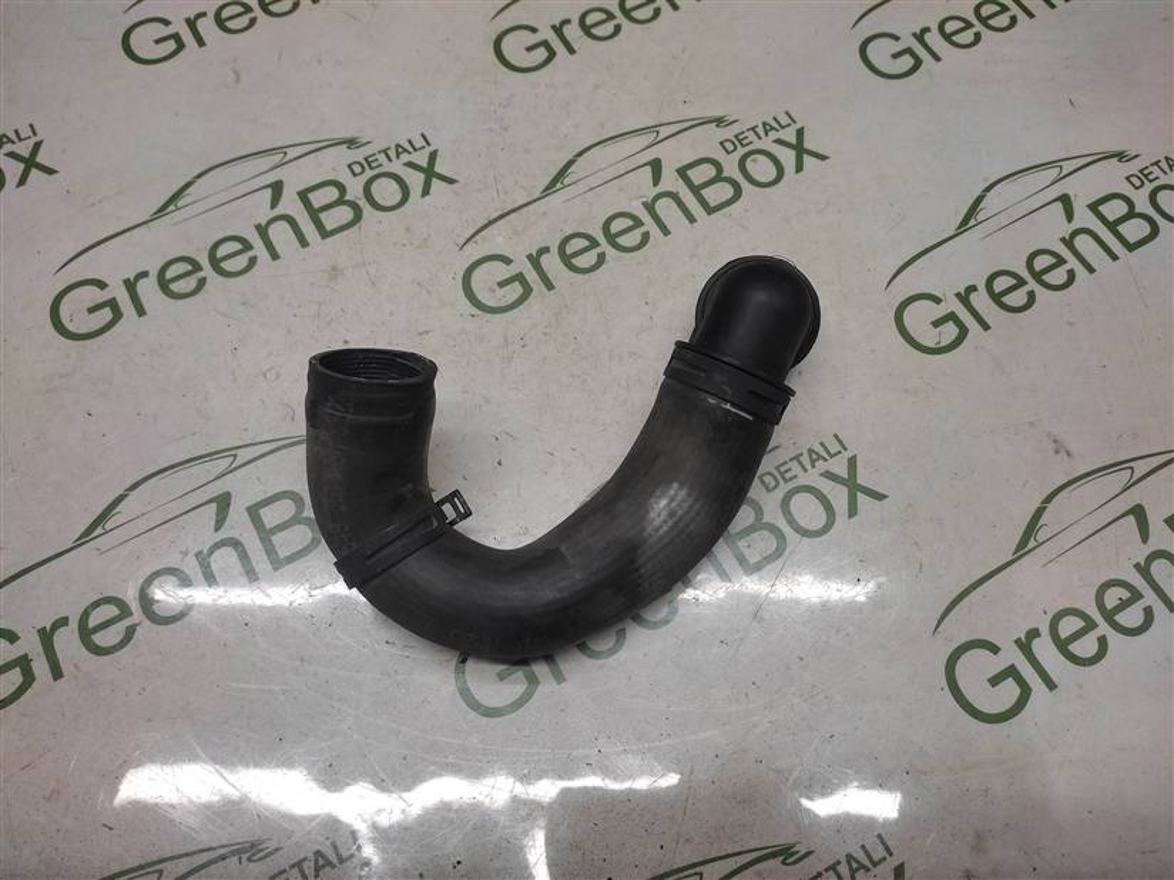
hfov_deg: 67.3
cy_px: 440
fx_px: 882
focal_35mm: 26
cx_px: 587
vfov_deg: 53.1
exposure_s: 1/100
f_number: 1.79
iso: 149
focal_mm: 4.74
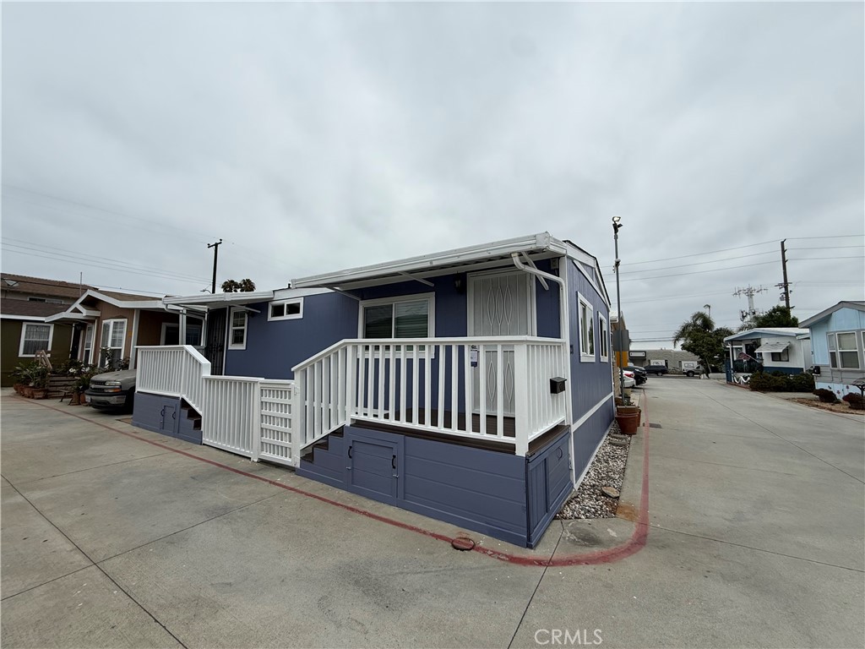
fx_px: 350
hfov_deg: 102.1
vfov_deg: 85.7
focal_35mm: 14
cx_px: 432
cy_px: 324
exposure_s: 1/3289
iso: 50
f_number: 2.2
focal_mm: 2.22
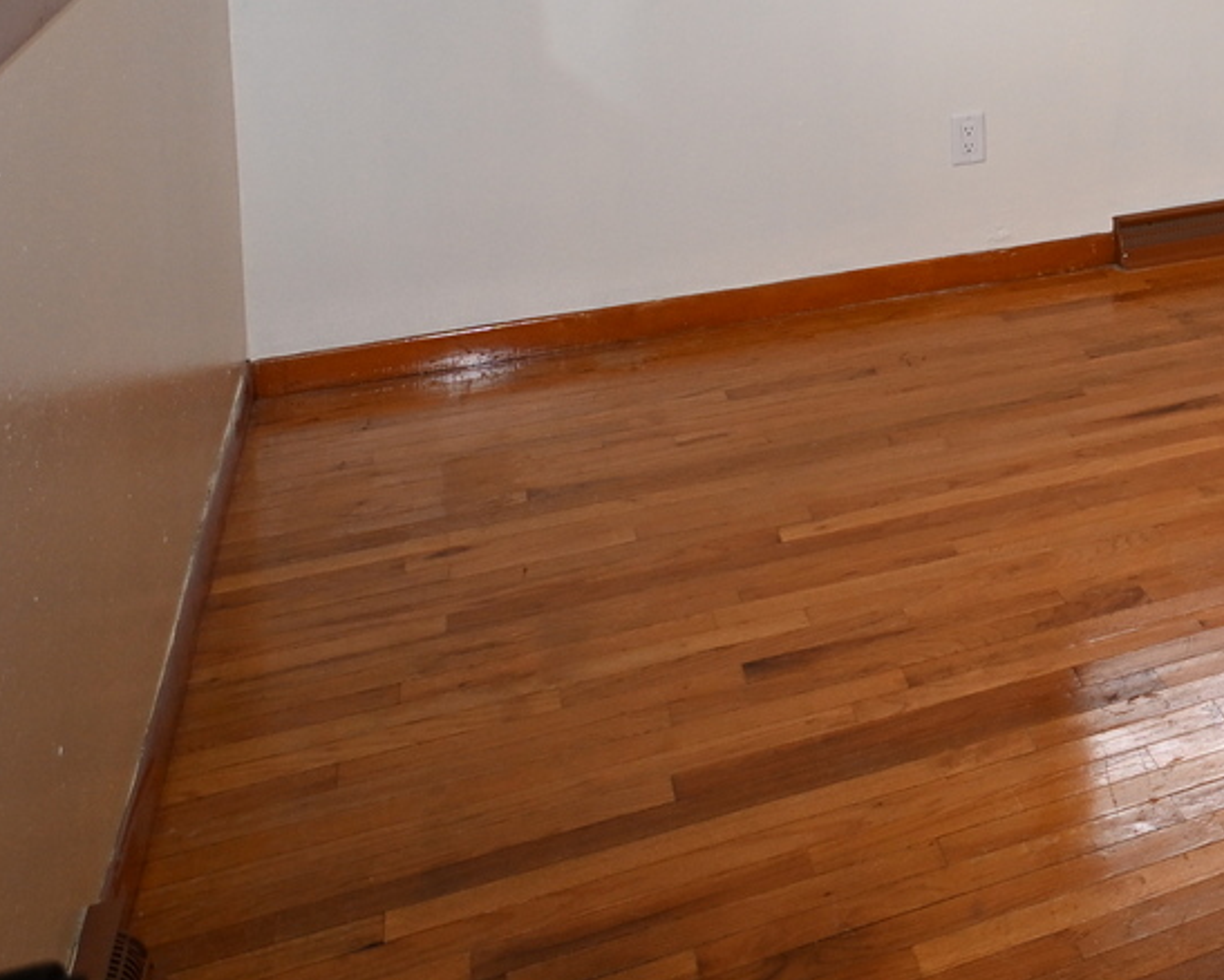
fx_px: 1812
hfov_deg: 30.7
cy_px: -141
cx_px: 1519
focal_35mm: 50
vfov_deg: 27.3
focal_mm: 12
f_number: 4
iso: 500
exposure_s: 1/60
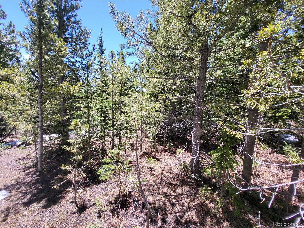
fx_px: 114
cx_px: 152
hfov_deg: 106.2
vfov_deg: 89.9
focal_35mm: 13
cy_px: 114
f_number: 2.2
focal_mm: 1.74
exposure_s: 1/306
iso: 32
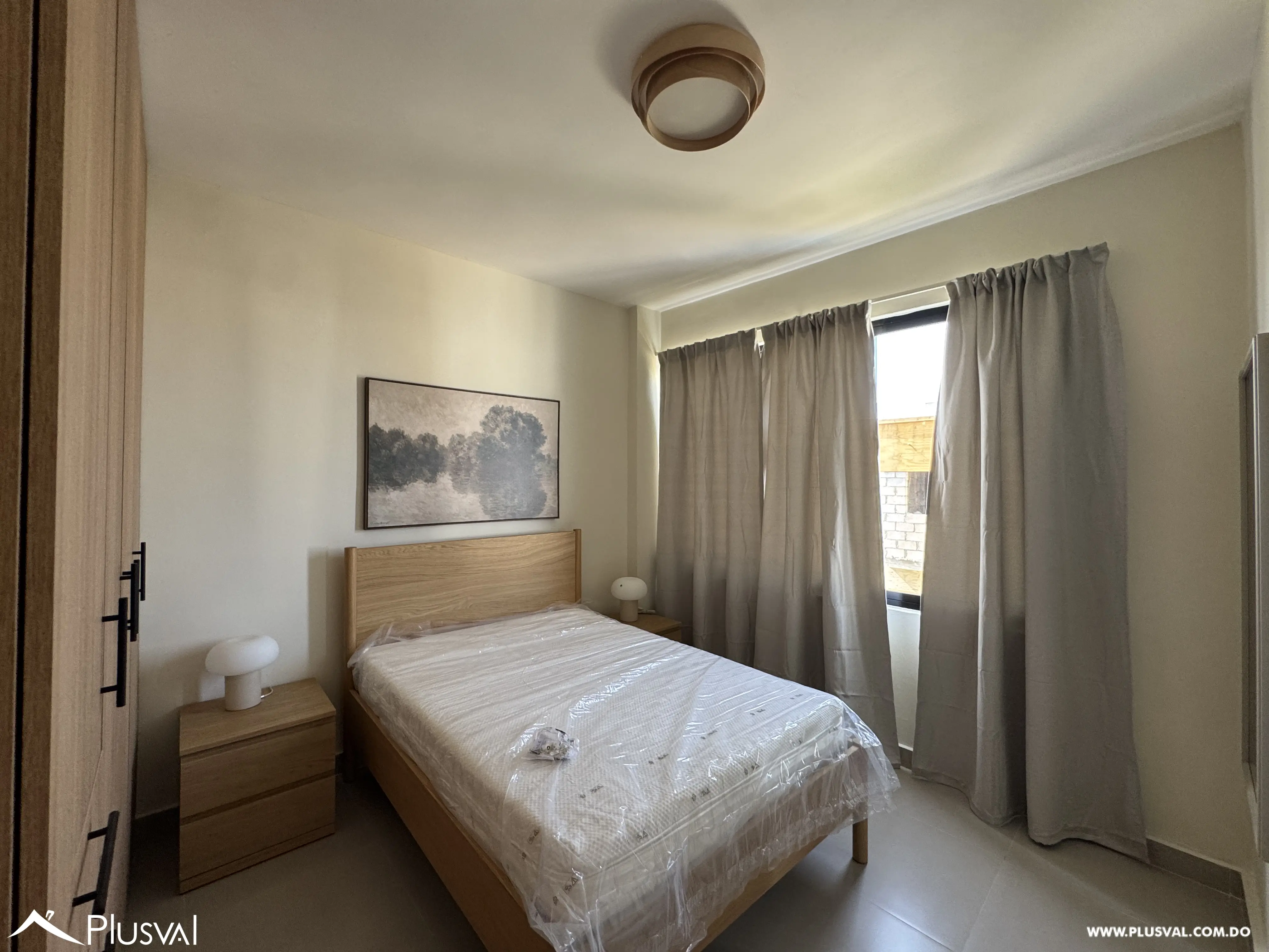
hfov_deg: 102.1
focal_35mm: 14
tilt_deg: -0.1
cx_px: 634
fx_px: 513
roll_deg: +0.1
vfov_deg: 85.7
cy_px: 476
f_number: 2.2
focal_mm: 2.22
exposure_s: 1/99
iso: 160
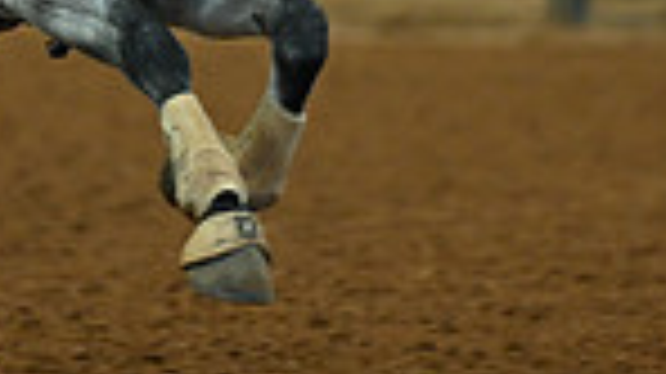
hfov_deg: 3.2
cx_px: 230
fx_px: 11947
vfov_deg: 1.8
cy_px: -439
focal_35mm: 677
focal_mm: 165
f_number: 2.8
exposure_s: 1/640
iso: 3200
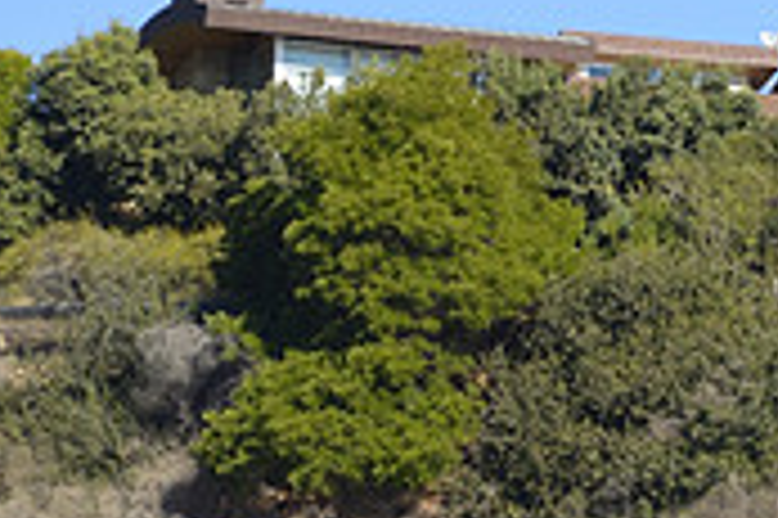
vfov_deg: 3.0
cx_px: 1232
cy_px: 149
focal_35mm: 462
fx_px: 9975
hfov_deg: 4.4
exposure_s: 1/250
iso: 140
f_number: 8
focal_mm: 92
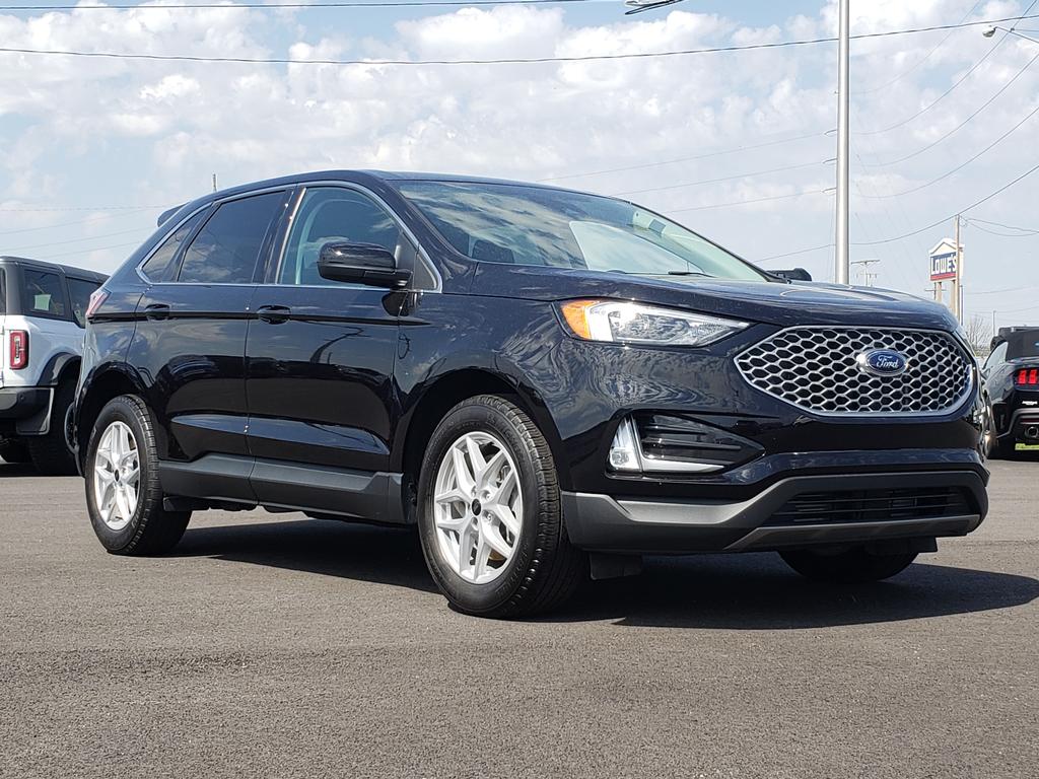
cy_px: 390
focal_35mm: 26
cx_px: 520
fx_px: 780
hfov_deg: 67.3
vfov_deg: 53.1
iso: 50
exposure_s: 1/1167
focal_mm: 4.3
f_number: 2.4
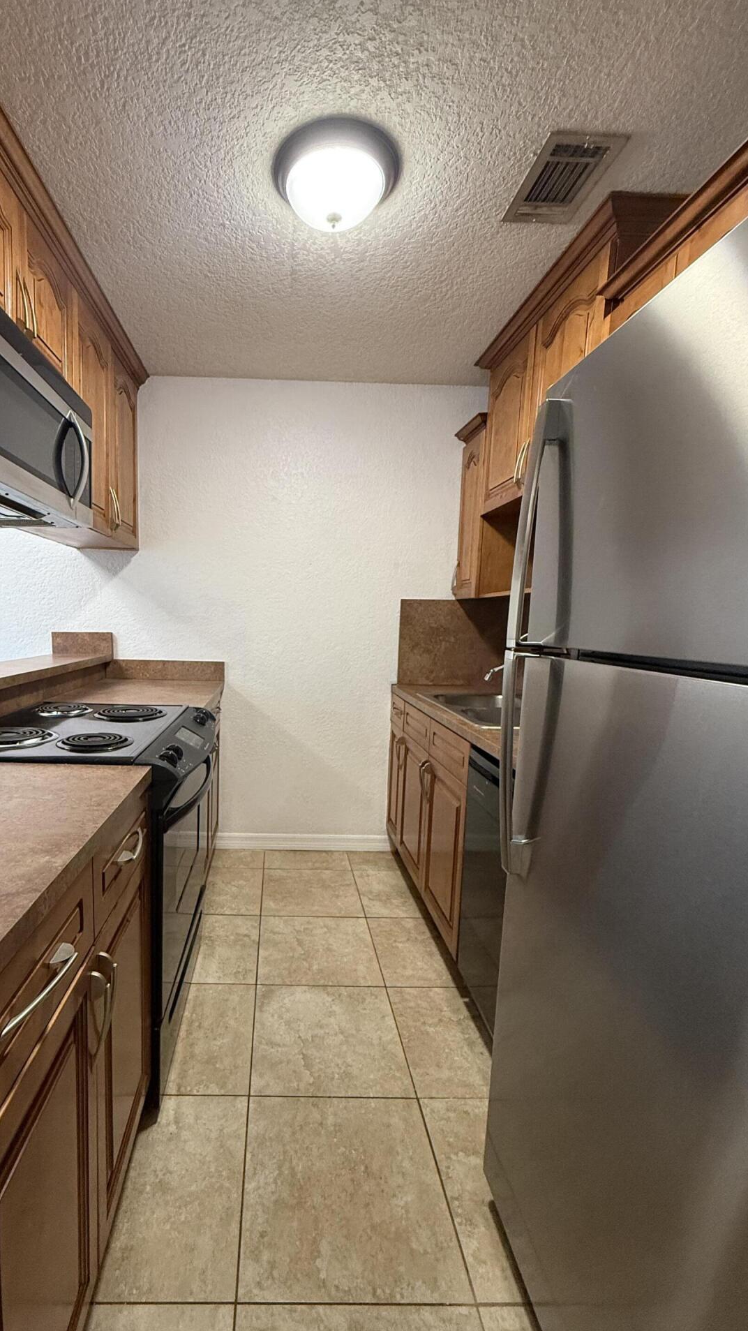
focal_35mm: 16
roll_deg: -2.2
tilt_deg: -7.8
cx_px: 288
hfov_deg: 66.2
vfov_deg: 99.3
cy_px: 695
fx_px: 564
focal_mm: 2.22
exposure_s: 1/60
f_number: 2.2
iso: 320
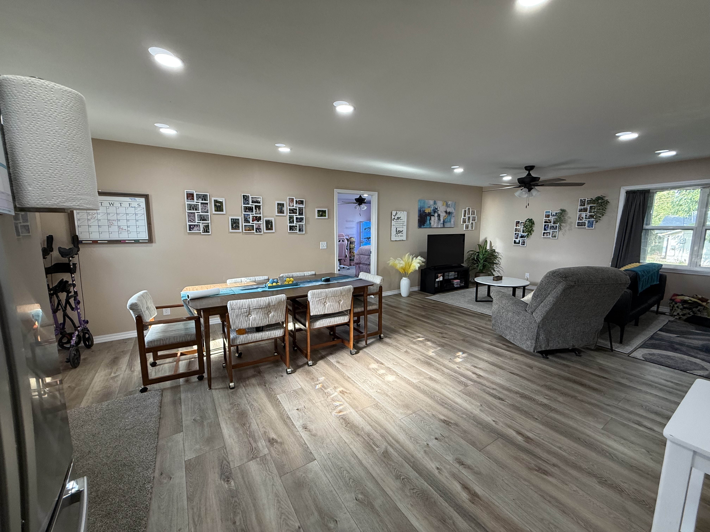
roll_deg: +0.1
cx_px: 355
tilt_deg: -8.2
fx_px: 287
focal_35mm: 14
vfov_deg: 85.7
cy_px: 266
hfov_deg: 102.1
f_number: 2.2
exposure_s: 1/120
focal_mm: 2.22
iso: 200
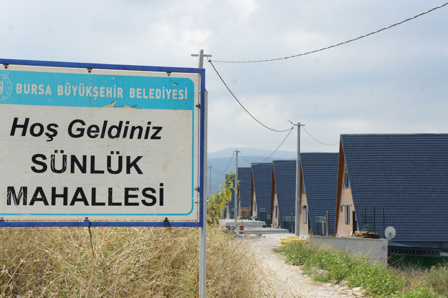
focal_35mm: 82
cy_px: 149
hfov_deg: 24.6
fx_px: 1026
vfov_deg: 16.5
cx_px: 224
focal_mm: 55
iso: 200
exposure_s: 1/160
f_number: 13
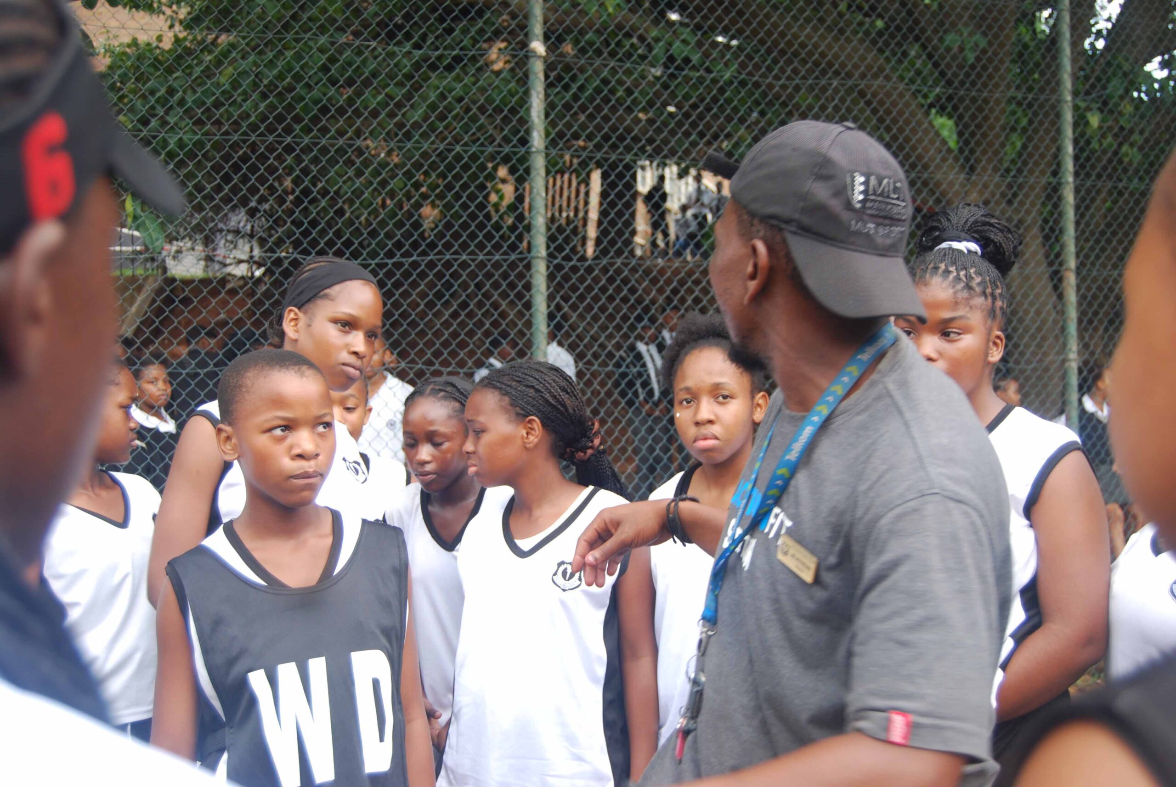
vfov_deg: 29.9
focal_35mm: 45
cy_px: 394
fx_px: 1472
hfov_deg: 43.6
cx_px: 588
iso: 200
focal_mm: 30
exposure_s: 1/80
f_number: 4.2
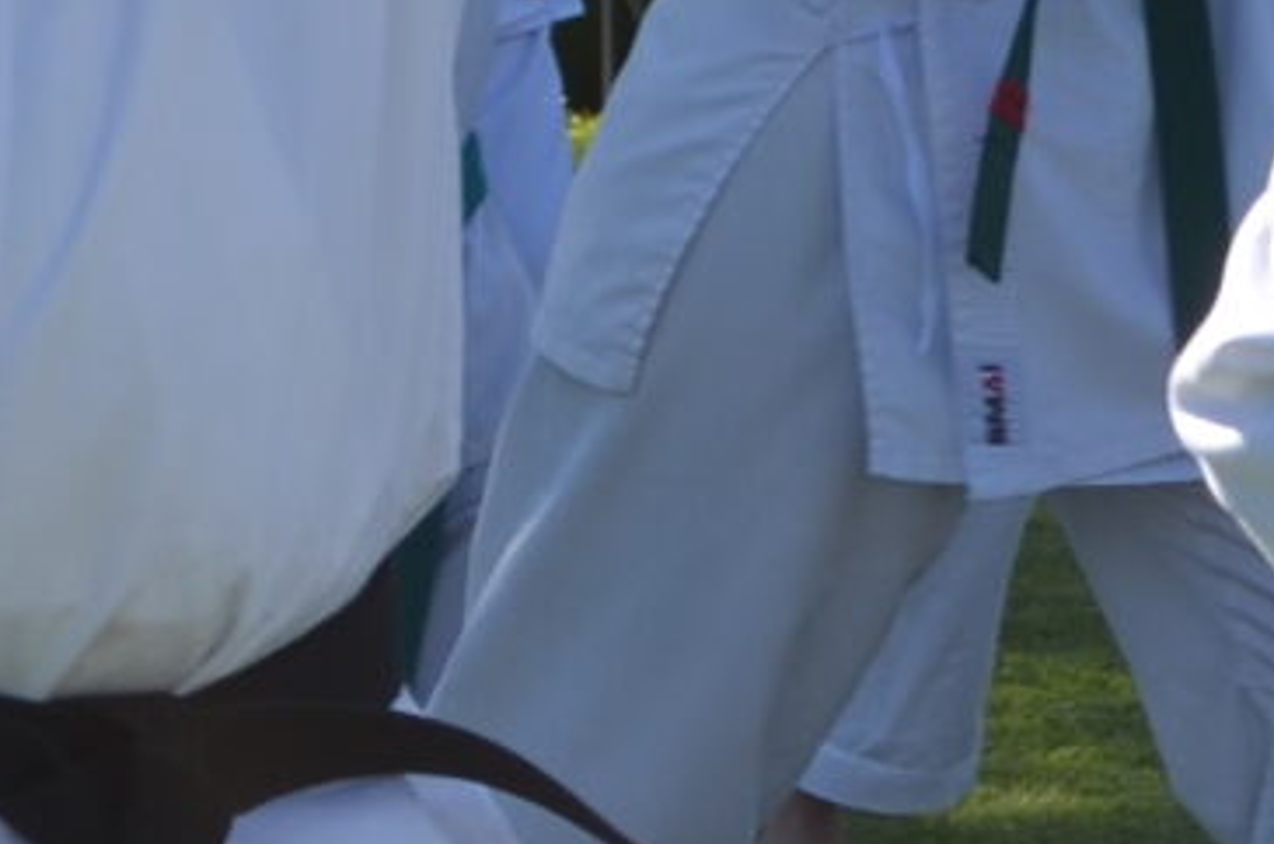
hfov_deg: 5.2
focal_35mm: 400
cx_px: 1243
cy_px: -286
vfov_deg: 3.4
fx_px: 14131
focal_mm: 38
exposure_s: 1/250
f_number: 8
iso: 125
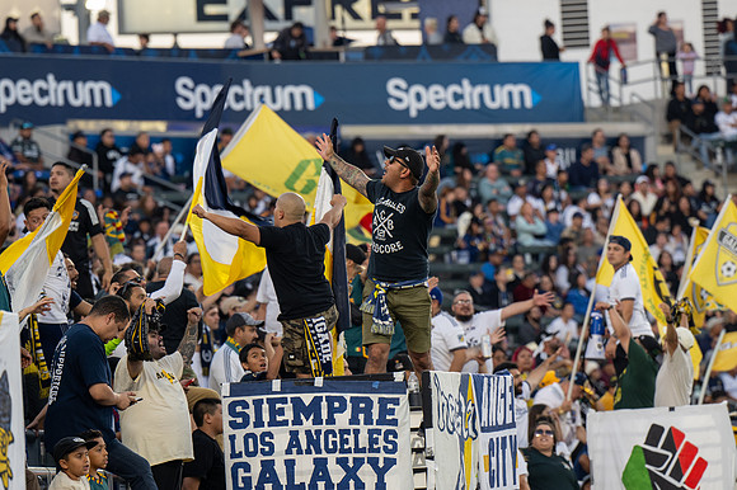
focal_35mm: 300
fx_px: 6138
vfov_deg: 4.6
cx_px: 368
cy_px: 245
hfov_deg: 6.9
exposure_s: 1/200
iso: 560
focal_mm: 200
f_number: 4
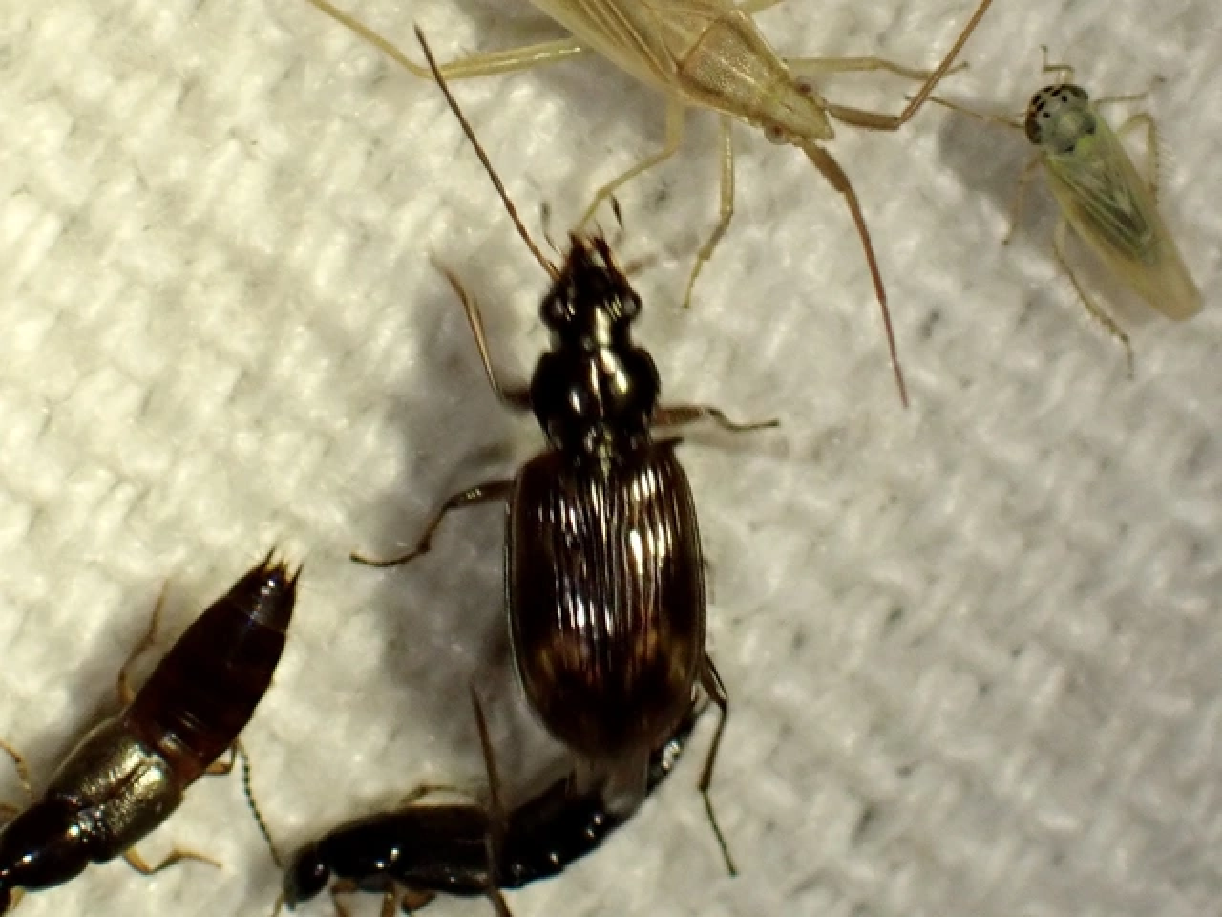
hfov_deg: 19.6
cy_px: 458
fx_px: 3530
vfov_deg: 14.8
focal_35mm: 100
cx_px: 611
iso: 500
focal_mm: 18
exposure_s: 1/400
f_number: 4.9
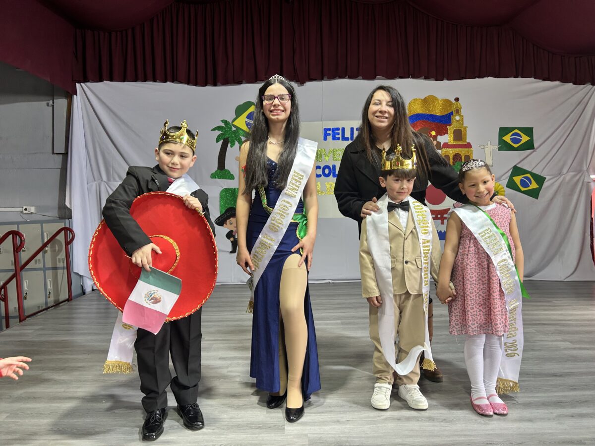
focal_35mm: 26
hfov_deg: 67.3
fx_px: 447
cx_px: 298
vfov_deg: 53.1
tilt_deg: -2.1
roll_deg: +1.0
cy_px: 223
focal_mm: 5.7
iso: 80
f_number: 1.5
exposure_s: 1/100
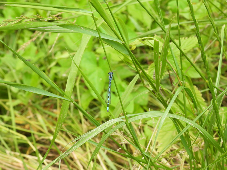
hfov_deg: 11.6
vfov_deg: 8.7
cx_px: 114
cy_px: 85
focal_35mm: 170
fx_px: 1115
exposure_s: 1/100
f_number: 6.3
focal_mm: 30.3
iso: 200
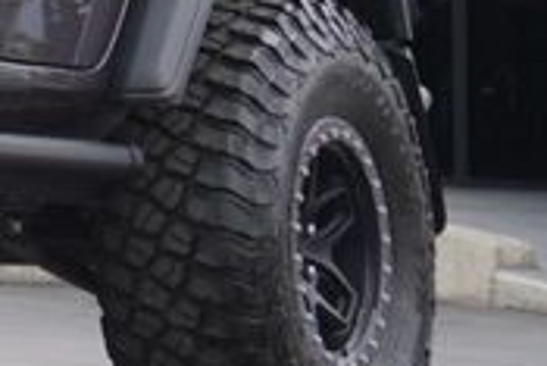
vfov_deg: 6.6
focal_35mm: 202
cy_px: -319
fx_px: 3071
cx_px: -825
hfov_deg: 9.0
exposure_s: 1/125
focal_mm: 23
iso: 100
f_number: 6.3
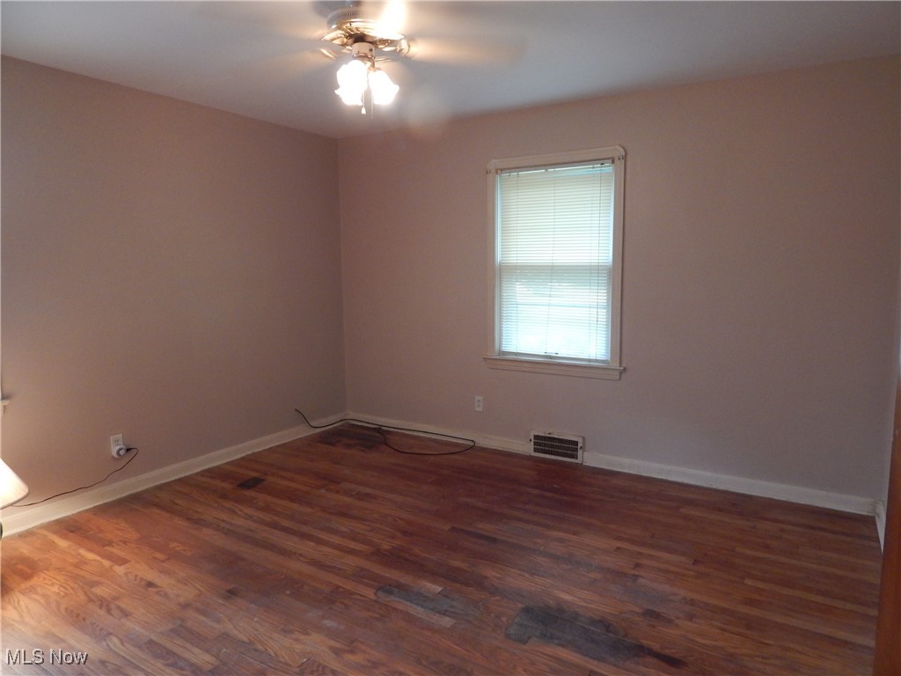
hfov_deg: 76.4
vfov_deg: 61.1
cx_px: 450
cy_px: 338
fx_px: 573
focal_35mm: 22
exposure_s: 1/30
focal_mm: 4
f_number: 3
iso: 360
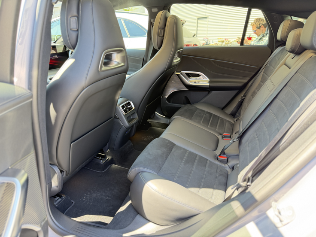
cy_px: 118
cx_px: 158
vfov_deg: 56.8
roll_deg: -0.1
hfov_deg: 71.6
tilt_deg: -21.0
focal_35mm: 24
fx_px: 219
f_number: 1.78
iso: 250
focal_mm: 6.76
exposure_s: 1/60
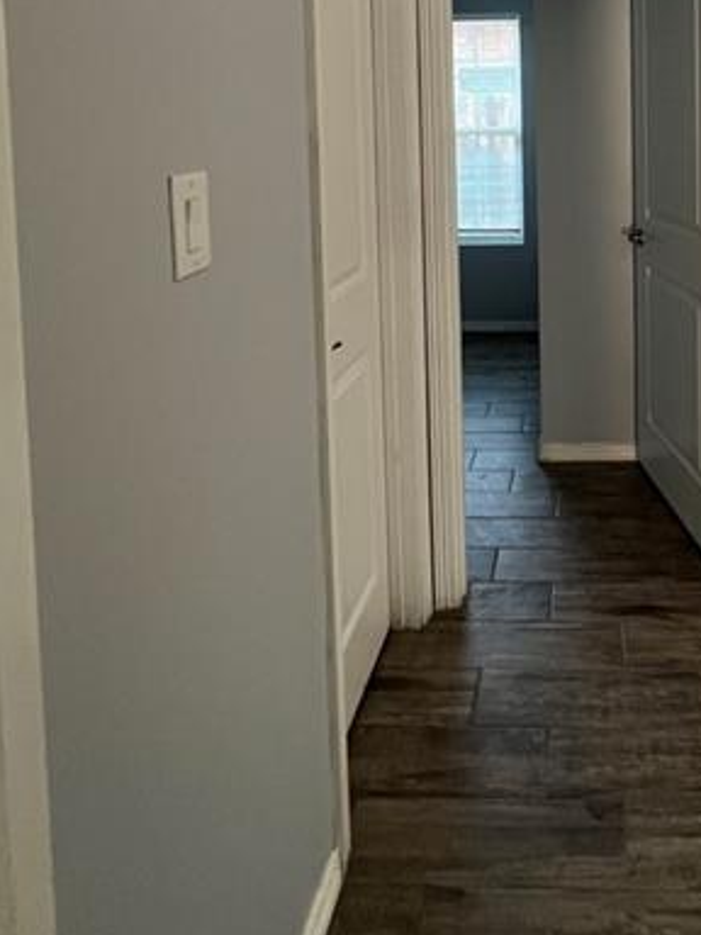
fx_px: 702
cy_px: 166
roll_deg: +1.4
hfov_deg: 49.9
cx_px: 562
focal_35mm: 26
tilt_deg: -3.4
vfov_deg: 60.9
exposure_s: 1/88
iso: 250
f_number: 1.8
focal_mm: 1.57
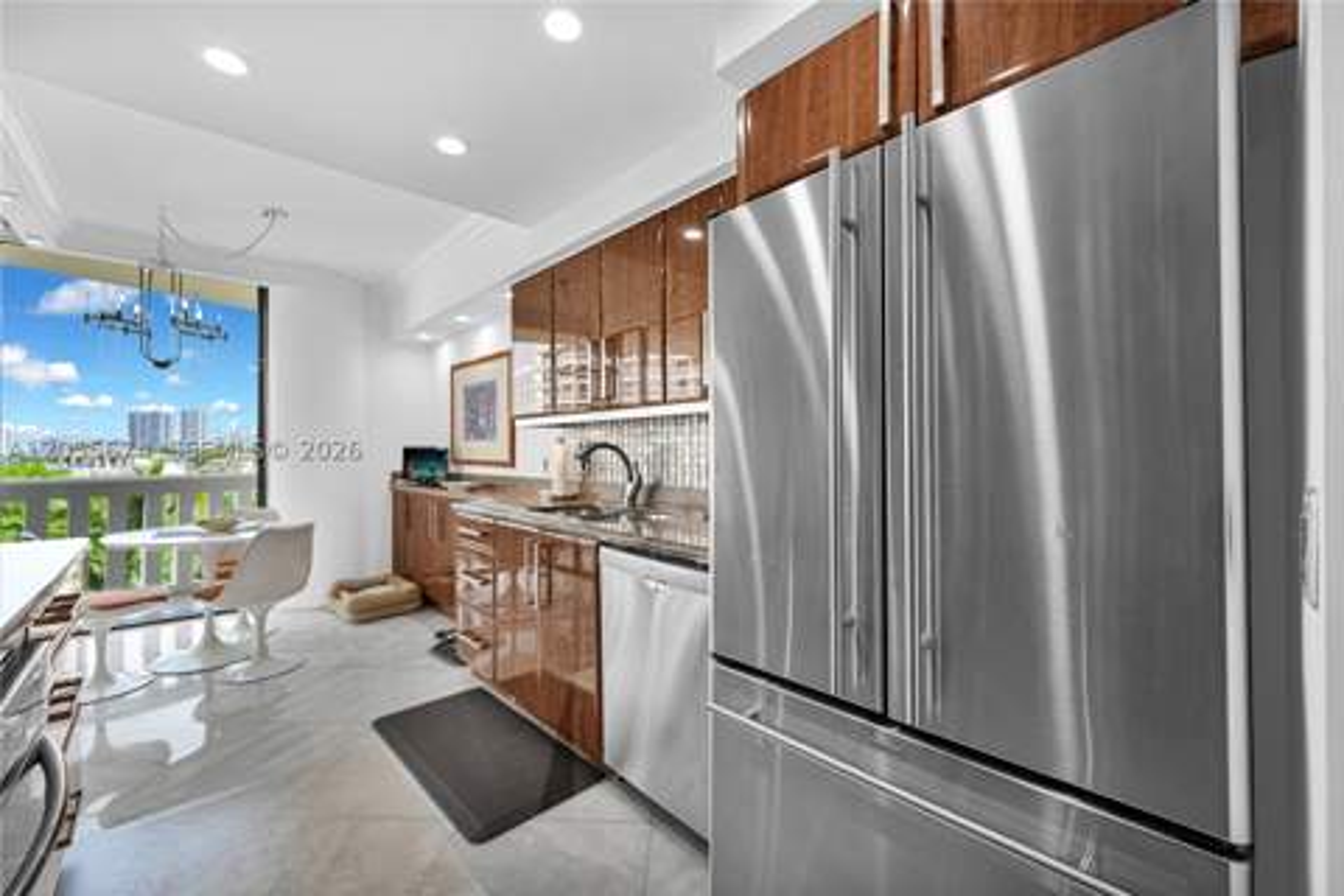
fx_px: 523
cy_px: 448
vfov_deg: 81.2
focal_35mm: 14
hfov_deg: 104.3
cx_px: 672
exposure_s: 1/20
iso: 100
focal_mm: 14
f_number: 4
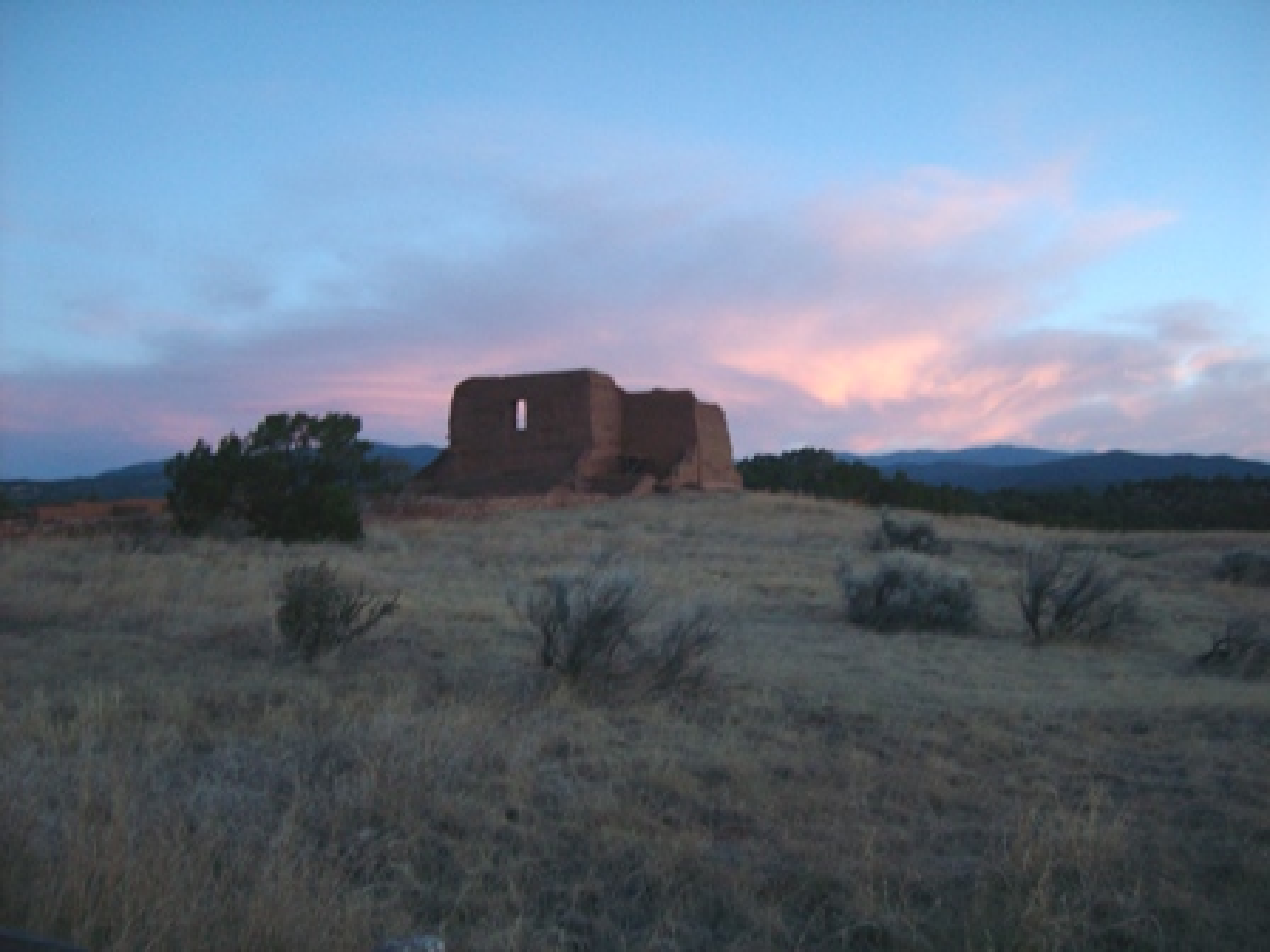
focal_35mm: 35
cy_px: 476
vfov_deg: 40.7
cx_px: 635
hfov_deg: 52.6
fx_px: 1284
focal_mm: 5.8
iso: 110
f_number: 2.8
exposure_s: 1/40
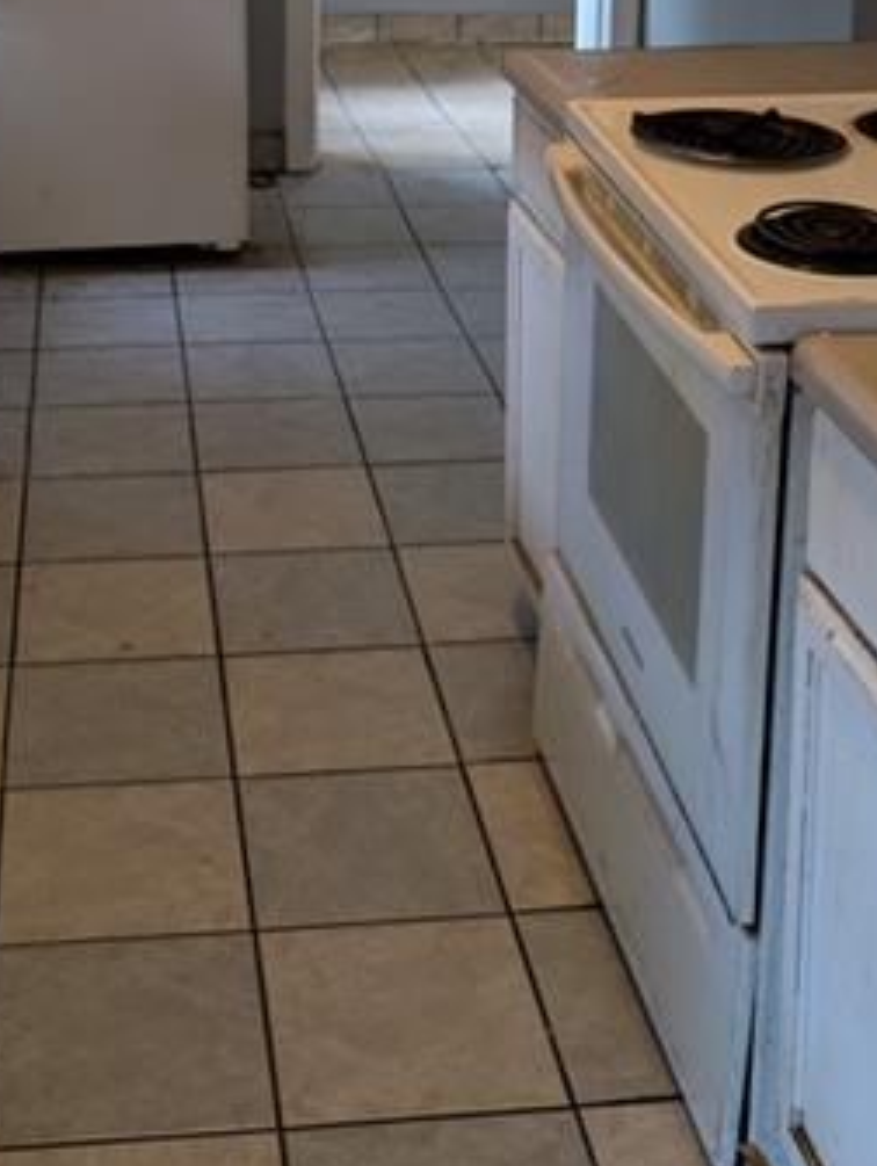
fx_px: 1854
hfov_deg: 26.4
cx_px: 285
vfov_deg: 31.8
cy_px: -42
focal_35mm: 55
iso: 143
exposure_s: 1/40
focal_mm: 6.9
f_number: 1.68
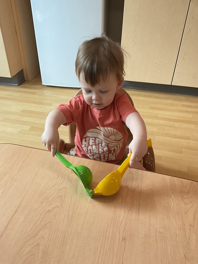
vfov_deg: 61.6
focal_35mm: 29
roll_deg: -0.1
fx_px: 221
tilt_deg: -35.8
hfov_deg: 48.3
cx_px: 99
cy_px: 132
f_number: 1.8
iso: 125
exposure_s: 1/50
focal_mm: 3
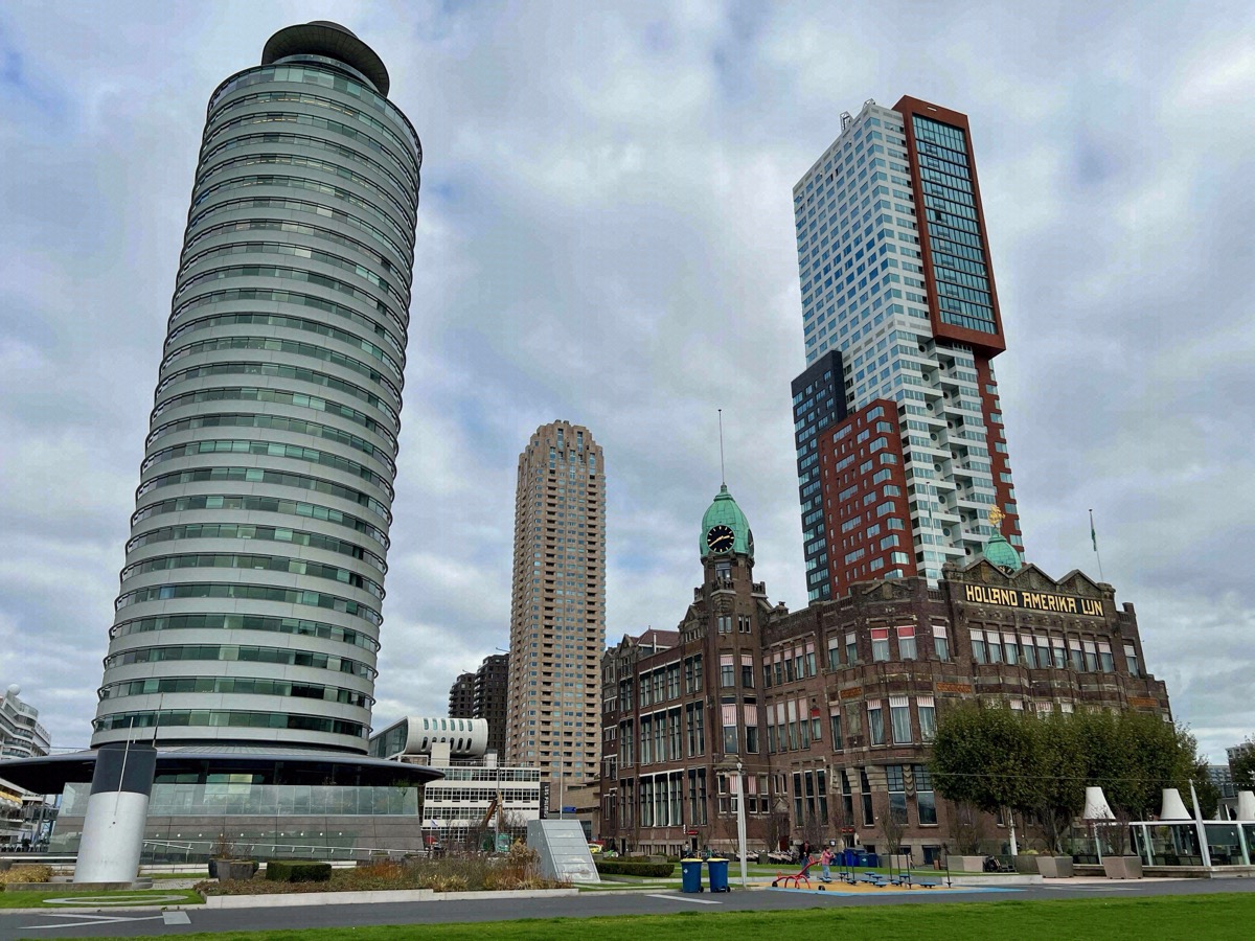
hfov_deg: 67.3
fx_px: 943
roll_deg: +0.5
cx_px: 628
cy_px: 470
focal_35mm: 26
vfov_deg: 53.1
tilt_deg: +21.3
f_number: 1.5
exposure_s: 1/4115
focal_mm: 5.7
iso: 50
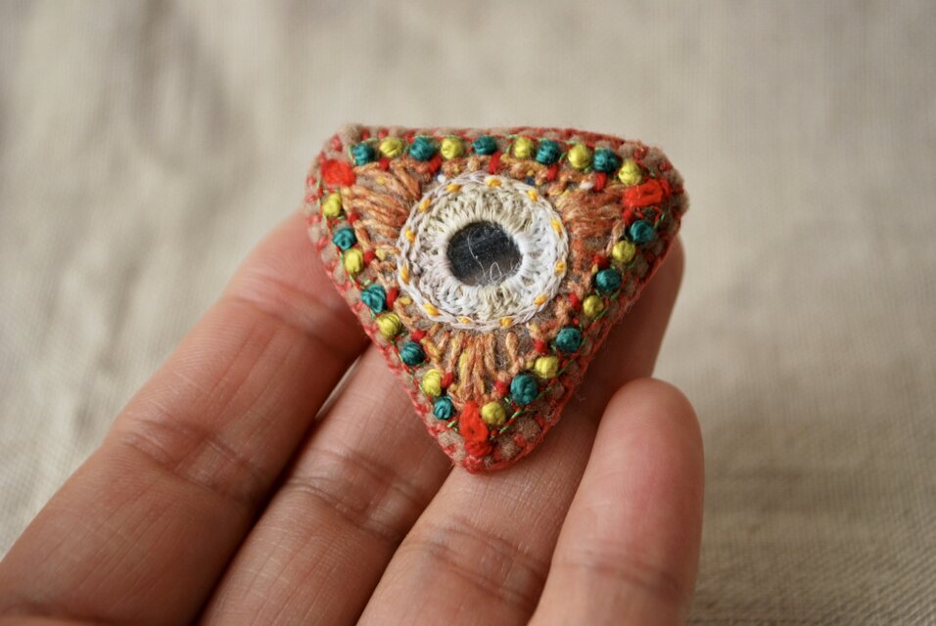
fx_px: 1757
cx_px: 468
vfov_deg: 20.2
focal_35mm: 68
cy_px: 313
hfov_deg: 29.8
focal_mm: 45
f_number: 5.3
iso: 200
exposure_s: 1/60
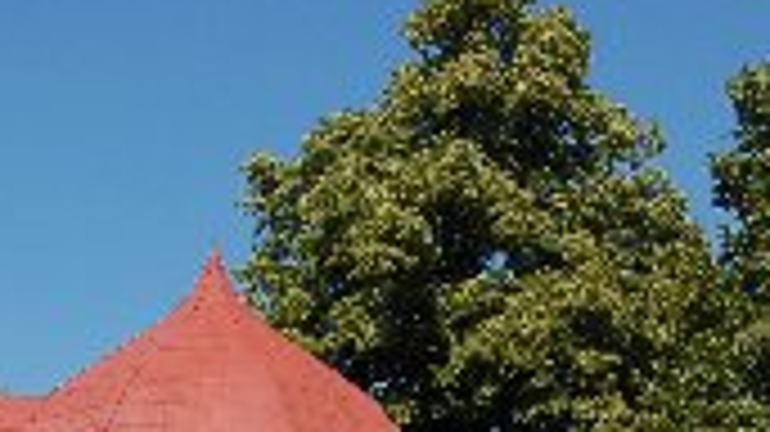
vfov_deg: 9.8
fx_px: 2510
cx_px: 119
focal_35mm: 123
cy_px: 385
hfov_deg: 17.3
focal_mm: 30
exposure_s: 1/320
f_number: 10
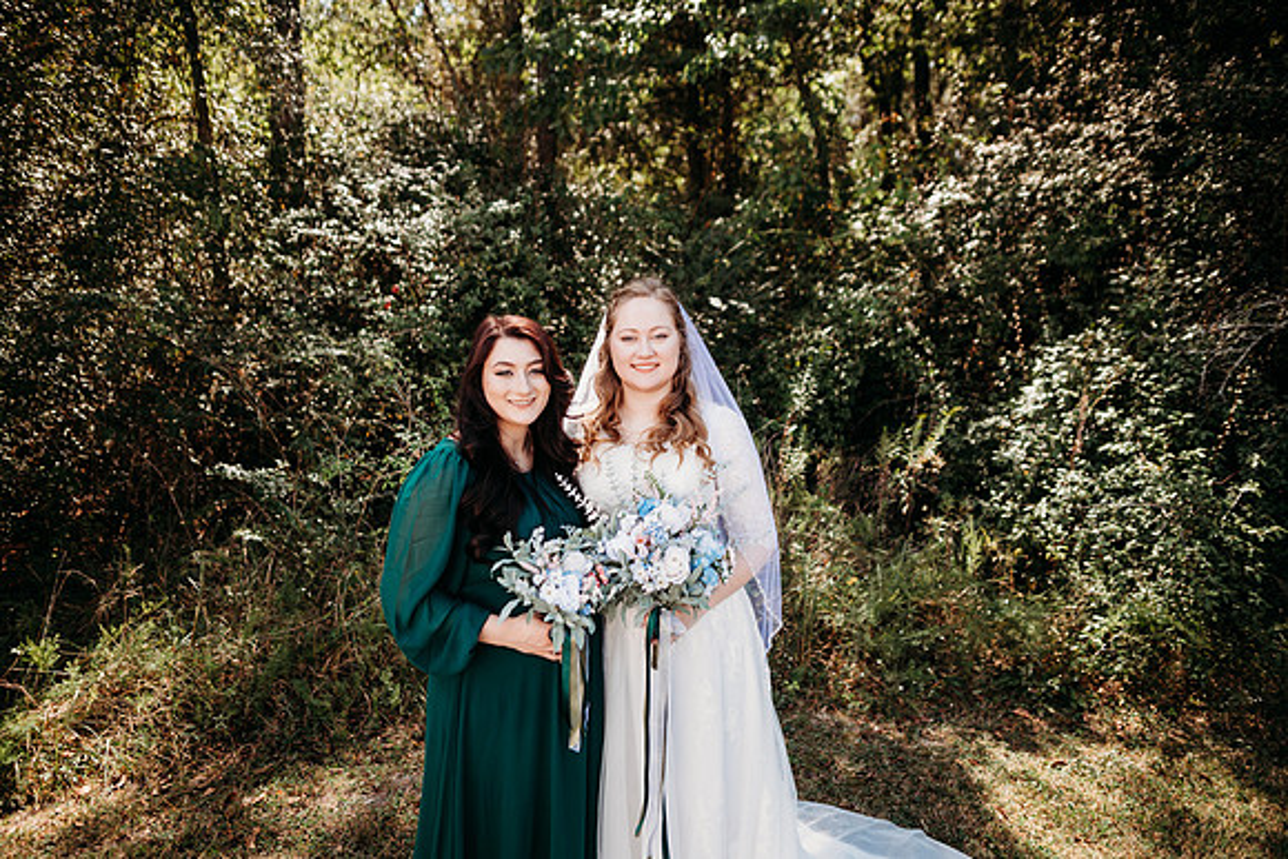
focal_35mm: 24
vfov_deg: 53.2
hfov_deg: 73.7
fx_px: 859
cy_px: 430
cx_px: 644
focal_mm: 24
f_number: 2.2
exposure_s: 1/800
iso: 100
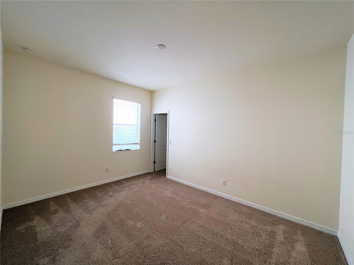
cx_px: 177
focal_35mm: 13
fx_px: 133
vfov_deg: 89.9
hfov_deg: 106.2
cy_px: 132
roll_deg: -1.7
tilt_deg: -1.2
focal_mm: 1.57
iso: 250
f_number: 1.8
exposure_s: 1/60
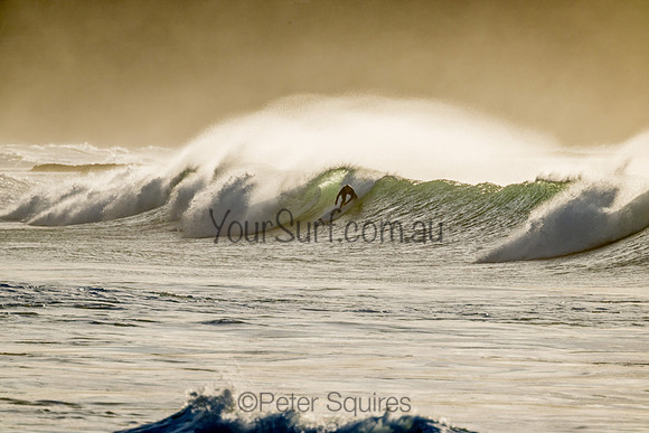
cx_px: 324
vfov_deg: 1.7
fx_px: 14425
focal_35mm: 800
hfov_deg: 2.6
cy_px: 216
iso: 450
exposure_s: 1/2000
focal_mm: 800
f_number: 11
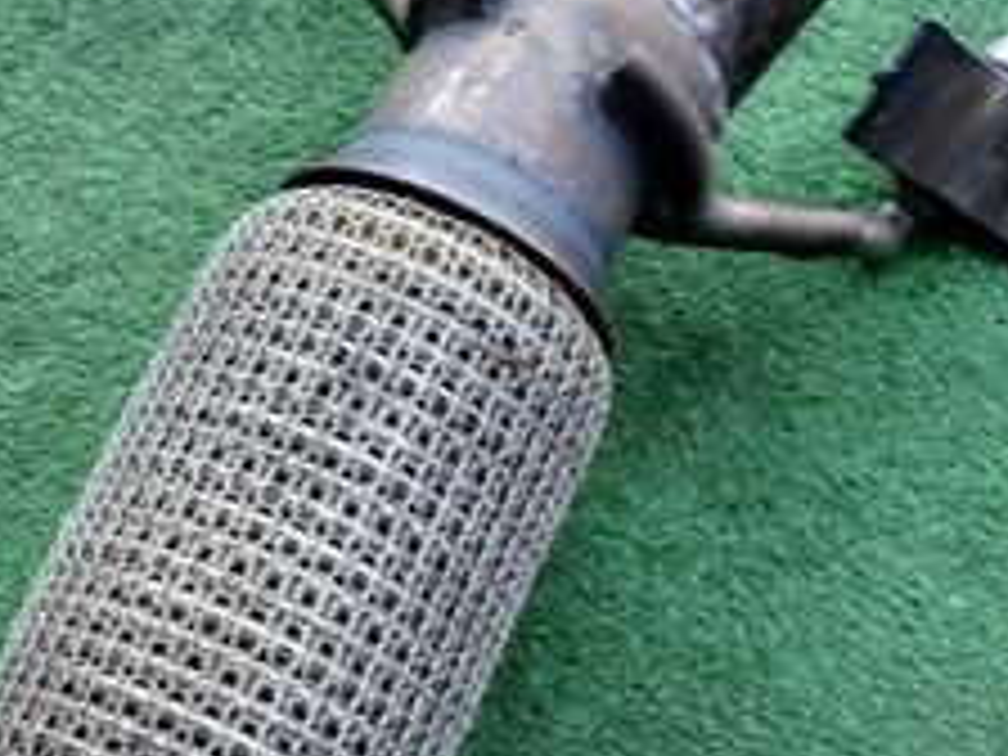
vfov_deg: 21.9
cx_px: 176
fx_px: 1951
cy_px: 400
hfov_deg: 28.2
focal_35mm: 67
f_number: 2.8
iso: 100
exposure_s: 1/160
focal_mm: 4.5
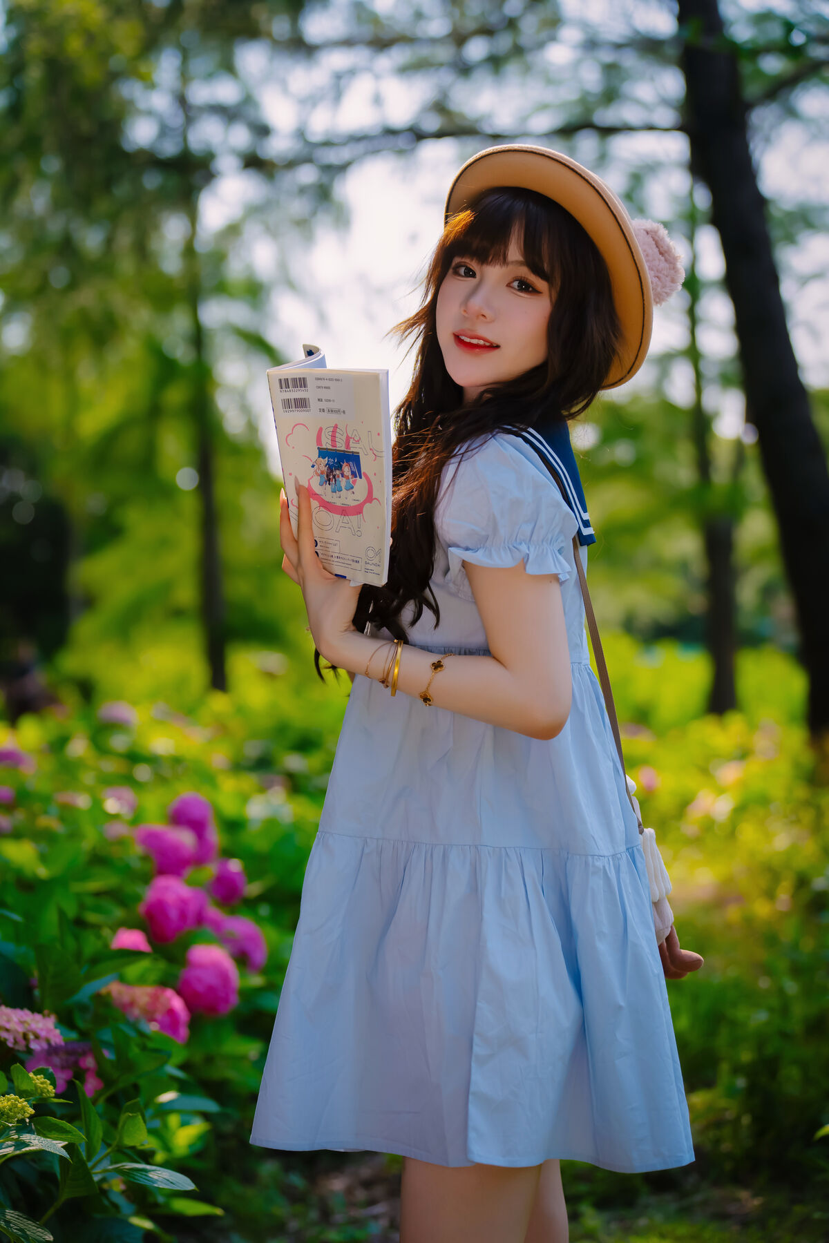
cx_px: 414
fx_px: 2349
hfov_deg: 20.0
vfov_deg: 29.7
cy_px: 622
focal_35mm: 68
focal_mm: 68
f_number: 2.8
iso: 100
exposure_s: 1/1000
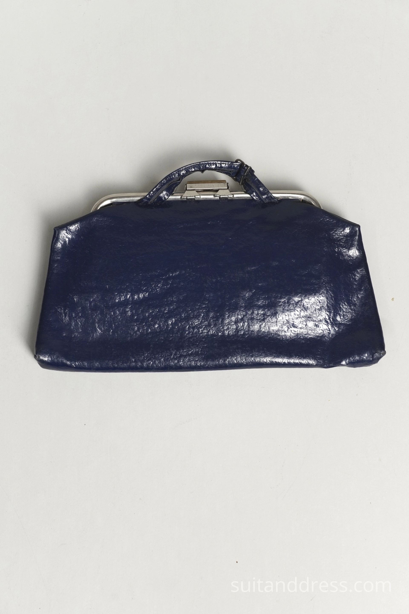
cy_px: 307
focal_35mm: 48
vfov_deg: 41.1
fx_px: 818
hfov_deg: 28.1
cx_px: 204
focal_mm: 32
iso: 400
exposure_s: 1/60
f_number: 5
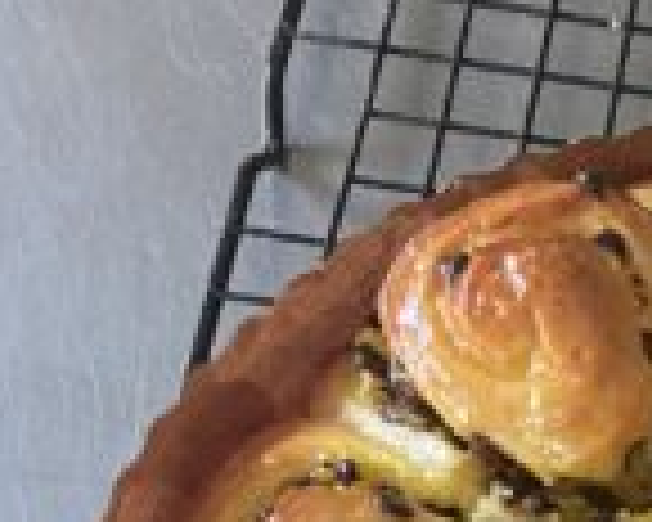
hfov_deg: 13.2
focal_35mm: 117
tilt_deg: -68.7
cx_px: 1450
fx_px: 2258
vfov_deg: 12.6
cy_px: 752
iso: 250
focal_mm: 4.25
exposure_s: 1/60
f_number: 1.8
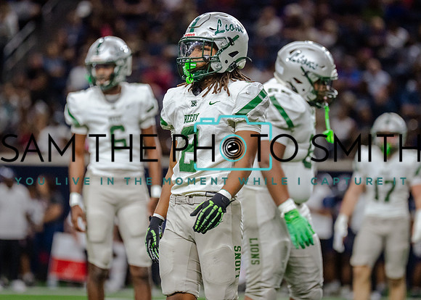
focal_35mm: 319
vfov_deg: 4.5
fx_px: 3813
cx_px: 213
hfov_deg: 6.3
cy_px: 130
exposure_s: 1/1250
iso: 3200
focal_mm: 200
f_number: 2.8
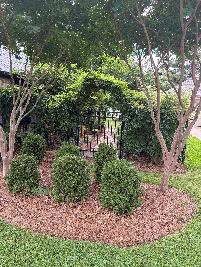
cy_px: 134
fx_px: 201
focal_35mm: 26
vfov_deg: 67.3
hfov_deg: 53.1
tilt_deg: -8.1
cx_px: 100
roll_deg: -2.5
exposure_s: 1/187
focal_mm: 5.96
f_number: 1.6
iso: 50
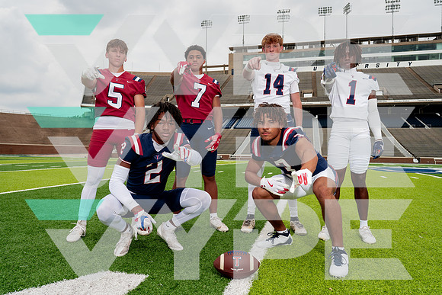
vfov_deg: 48.6
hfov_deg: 68.2
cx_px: 221
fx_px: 326
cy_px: 148
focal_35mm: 27
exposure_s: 1/400
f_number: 5.6
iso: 100
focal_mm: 26
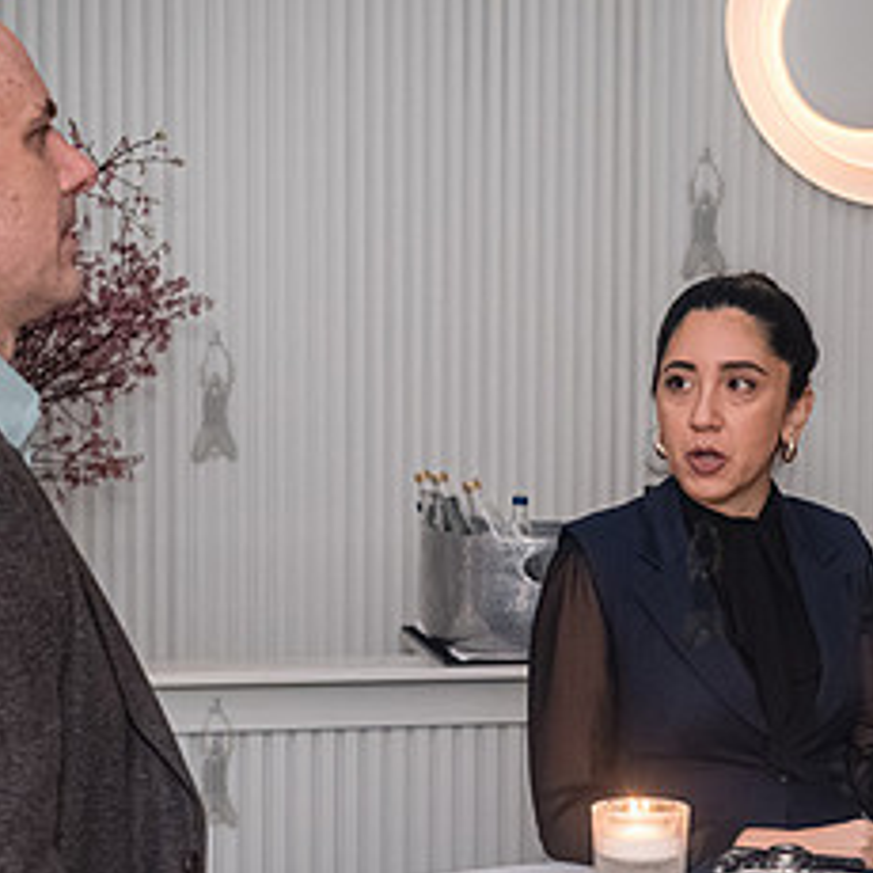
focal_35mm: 75
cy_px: 579
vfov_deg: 23.0
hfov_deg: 22.7
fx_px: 2140
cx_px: 702
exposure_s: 1/320
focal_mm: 35
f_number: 4.5
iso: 6400
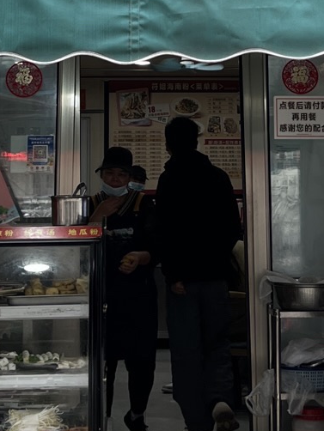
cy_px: 3
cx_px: 162
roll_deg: -0.1
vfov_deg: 18.1
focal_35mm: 106
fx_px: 1322
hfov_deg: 14.0
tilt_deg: +9.2
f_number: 1.5
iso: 32
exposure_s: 1/121
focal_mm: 5.7
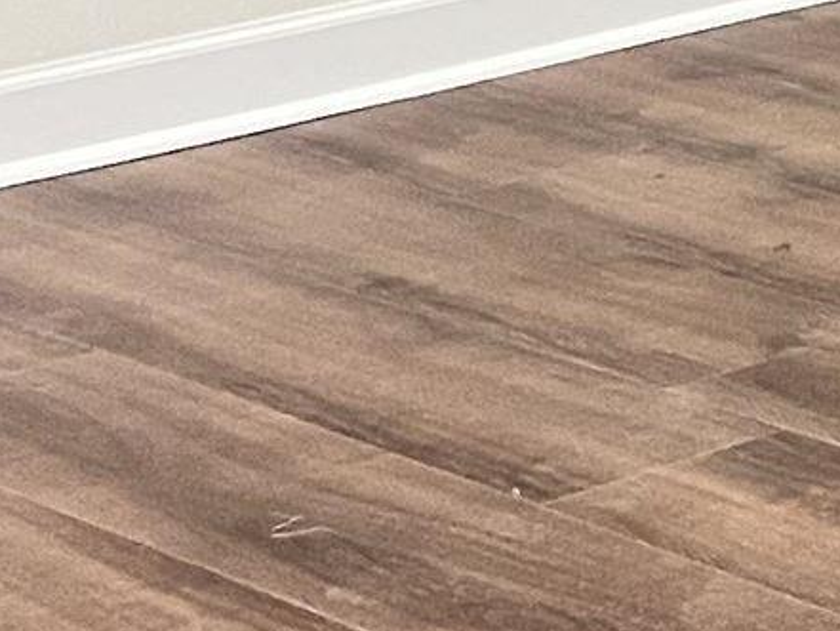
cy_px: -825
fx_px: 4393
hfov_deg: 9.6
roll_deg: -1.0
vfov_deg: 7.7
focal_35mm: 181
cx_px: 2036
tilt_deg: -2.6
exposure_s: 1/60
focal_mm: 5.7
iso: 320
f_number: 1.5
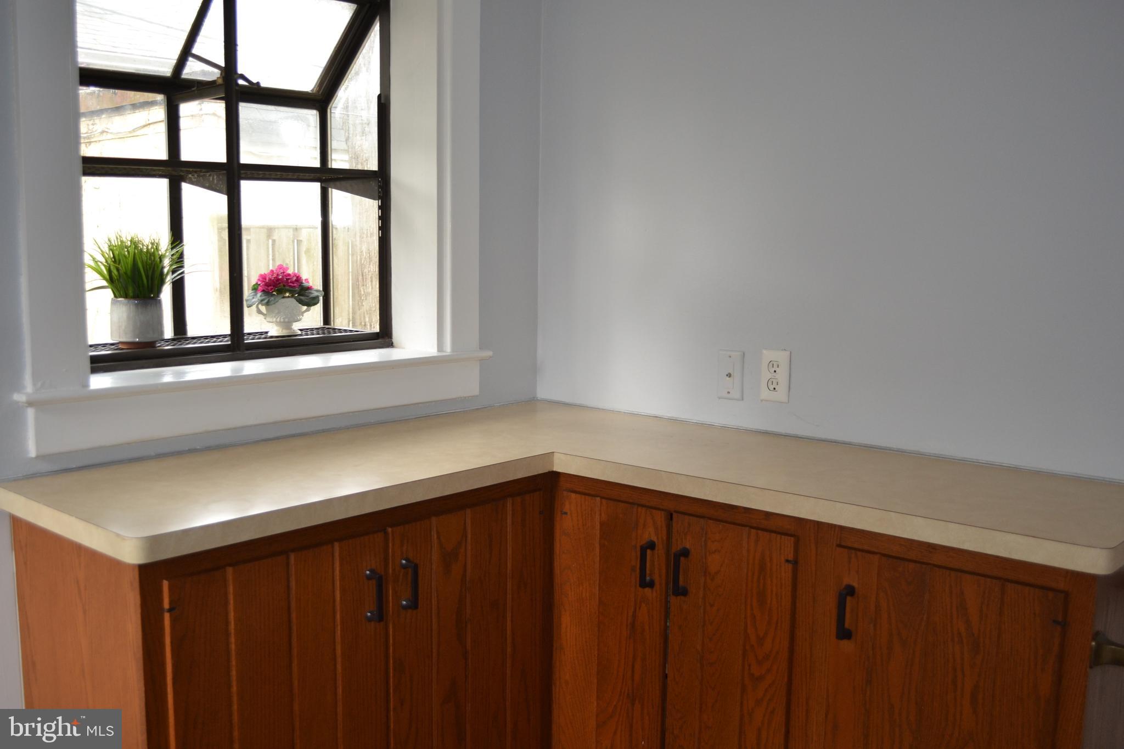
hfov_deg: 53.1
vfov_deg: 36.9
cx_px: 562
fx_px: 1124
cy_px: 374
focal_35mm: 36
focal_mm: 24
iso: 400
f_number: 4
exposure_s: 1/80
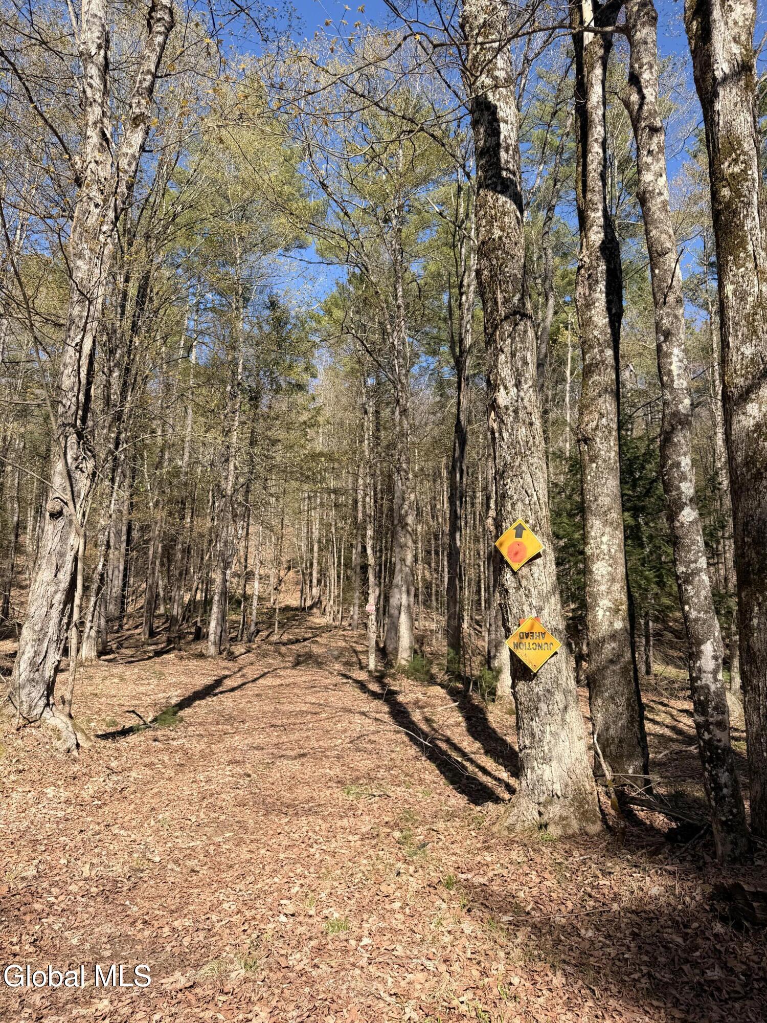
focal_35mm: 24
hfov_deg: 56.8
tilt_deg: +8.2
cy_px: 512
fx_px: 709
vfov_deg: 71.6
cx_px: 384
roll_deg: +0.5
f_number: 1.78
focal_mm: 6.76
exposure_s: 1/1812
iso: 80
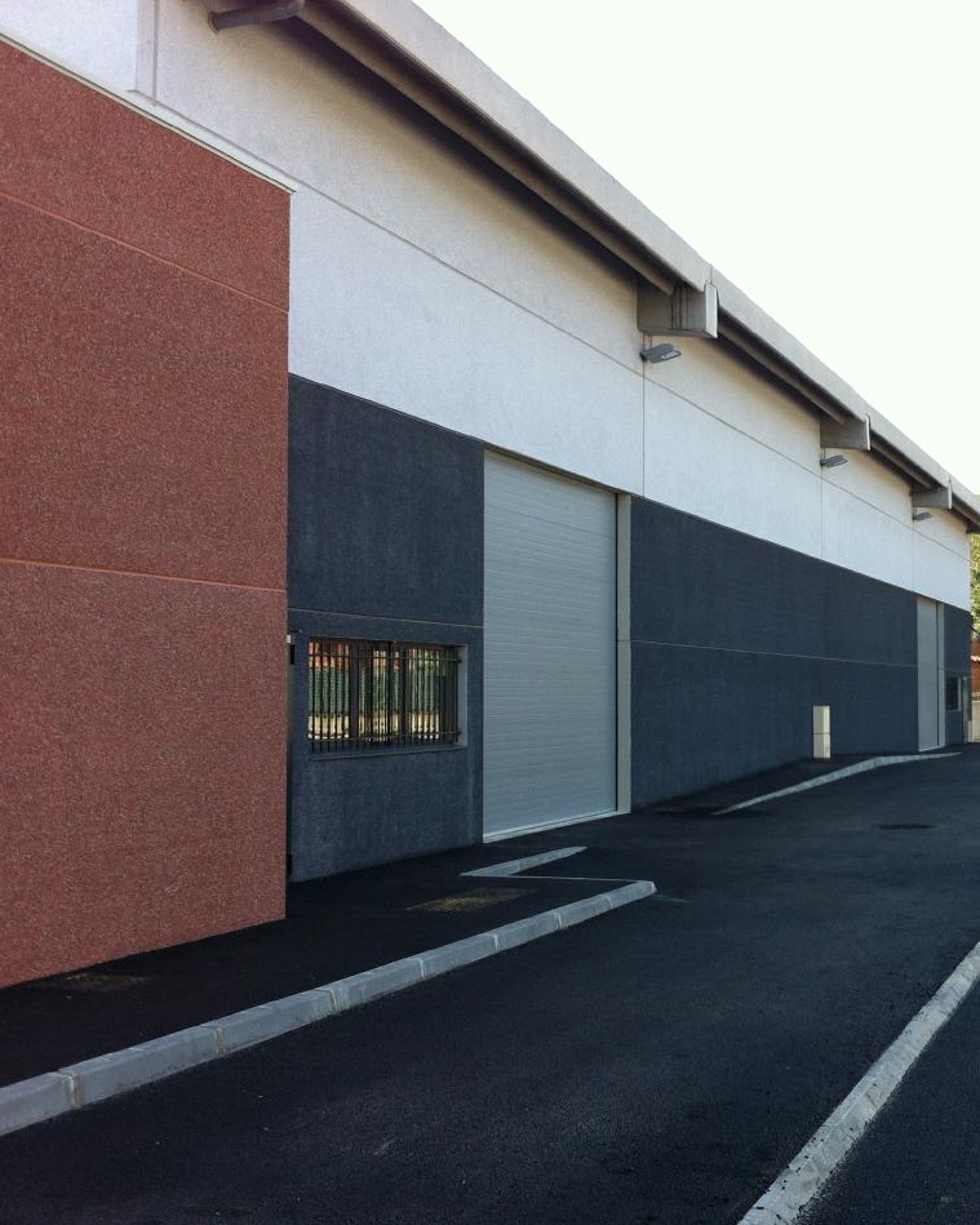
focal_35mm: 46
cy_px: 616
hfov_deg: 31.9
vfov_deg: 40.3
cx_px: 776
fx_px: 1668
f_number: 2.8
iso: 80
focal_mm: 3.85
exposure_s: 1/321
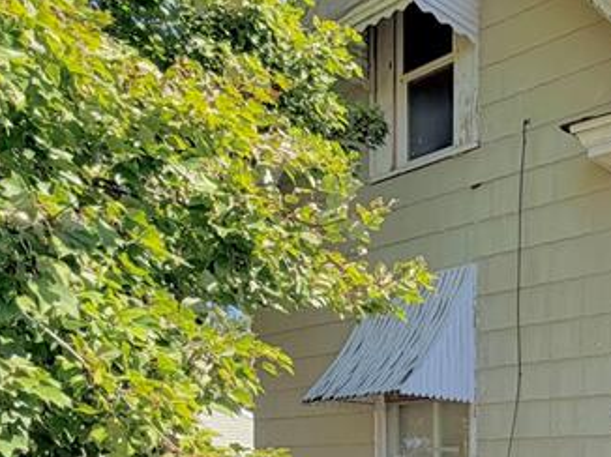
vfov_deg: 28.8
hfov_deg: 36.5
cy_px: 538
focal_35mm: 44
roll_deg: -0.5
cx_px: 669
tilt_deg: -3.3
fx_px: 776
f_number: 2.2
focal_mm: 2.22
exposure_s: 1/502
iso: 50
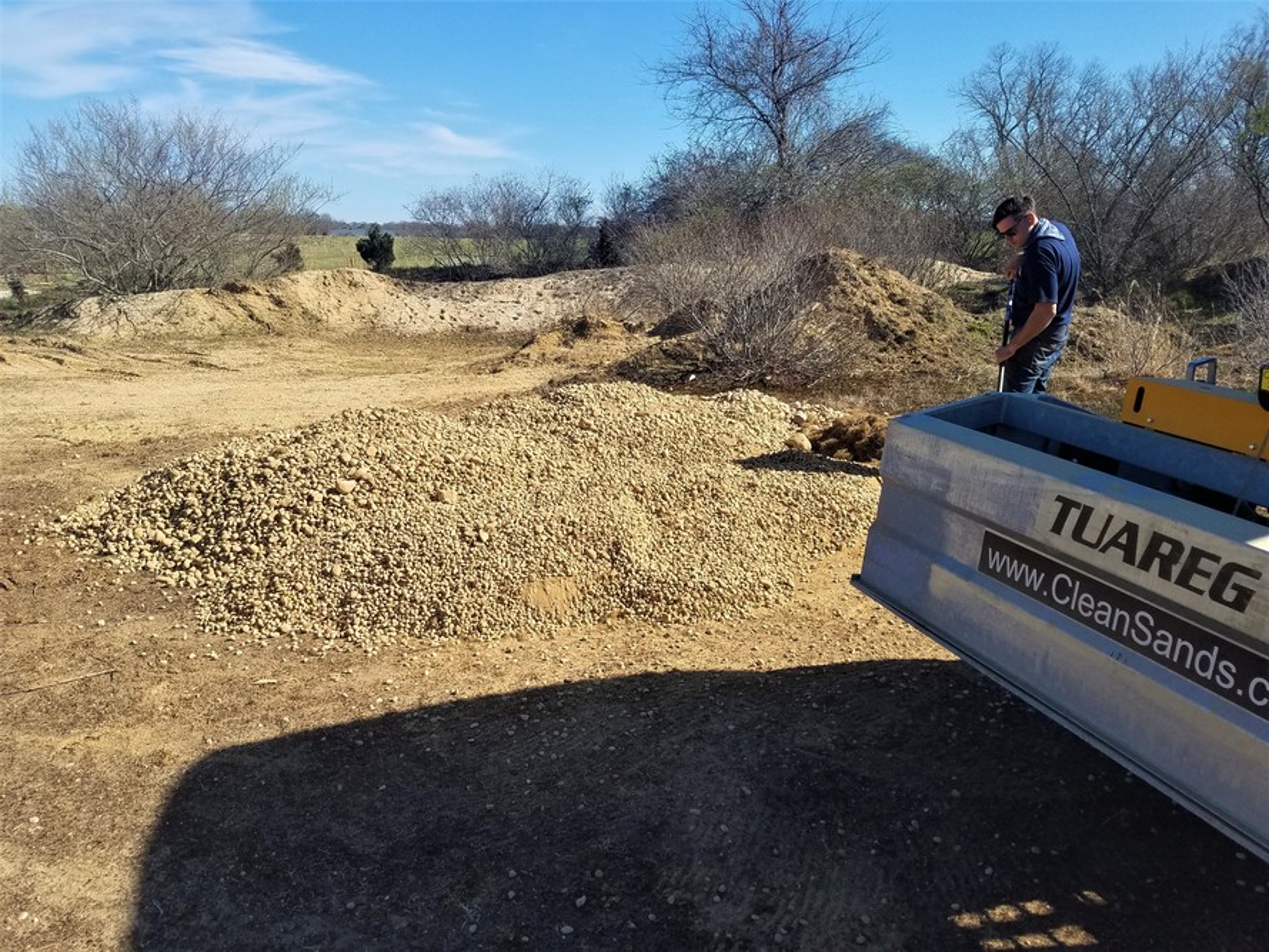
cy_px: 476
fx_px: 953
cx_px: 634
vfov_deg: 53.1
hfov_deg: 67.3
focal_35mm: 26
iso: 50
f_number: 1.7
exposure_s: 1/2264
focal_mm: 4.2
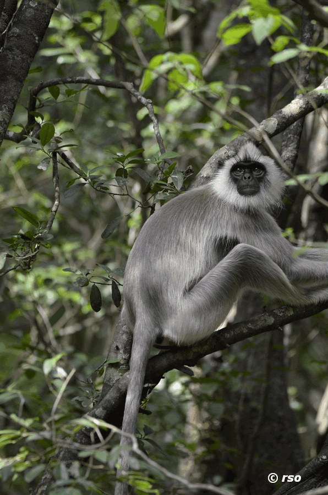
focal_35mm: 675
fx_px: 9267
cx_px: 164
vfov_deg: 3.1
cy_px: 248
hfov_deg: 2.0
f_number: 6.3
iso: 900
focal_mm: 450
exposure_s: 1/200
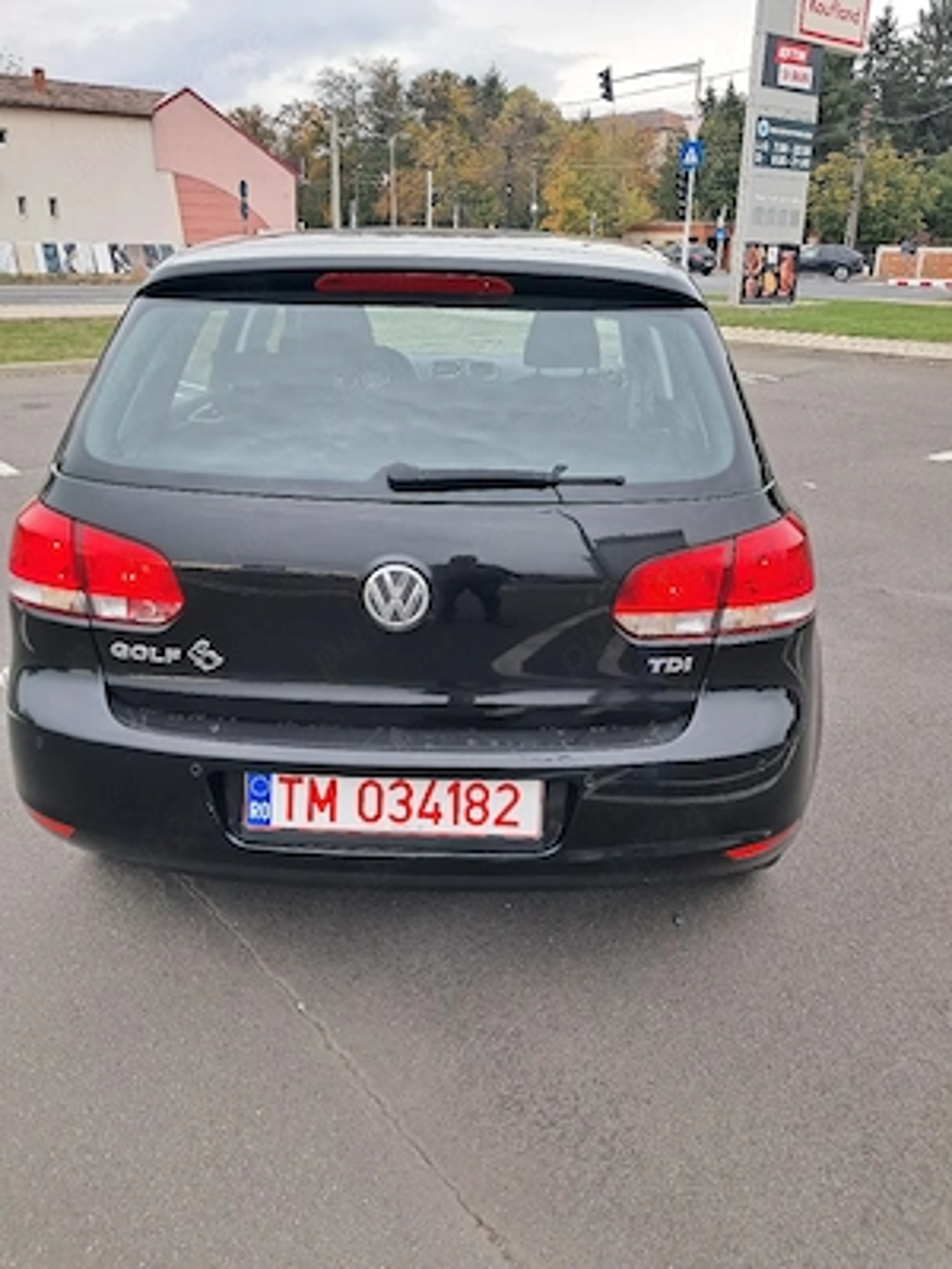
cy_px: 634
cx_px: 476
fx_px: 990
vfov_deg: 65.3
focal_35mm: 27
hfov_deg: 51.4
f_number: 1.8
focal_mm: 4
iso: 50
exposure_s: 1/133
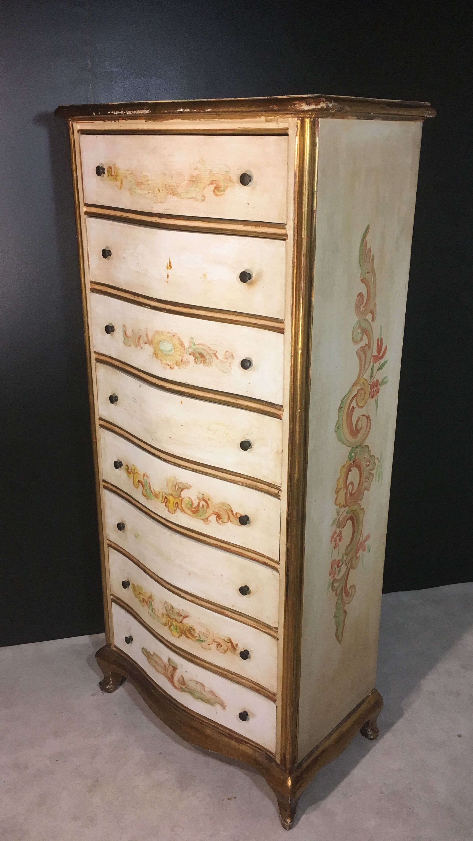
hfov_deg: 36.7
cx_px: 248
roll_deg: -2.0
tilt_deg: -23.9
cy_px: 416
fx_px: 714
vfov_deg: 61.0
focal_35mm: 32
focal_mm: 4.15
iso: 50
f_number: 2.2
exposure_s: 1/33
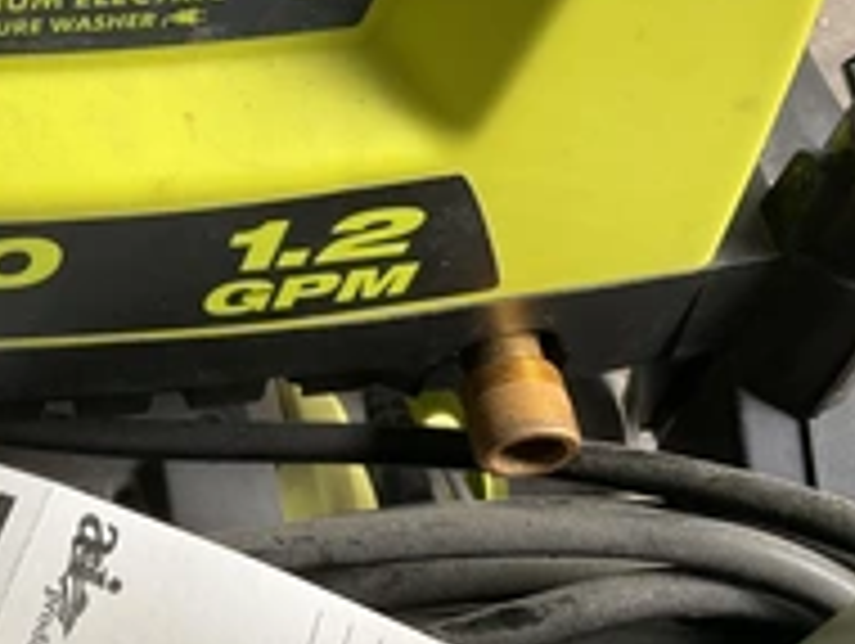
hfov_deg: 30.2
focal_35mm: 61
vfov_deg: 23.3
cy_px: 32
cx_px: 76
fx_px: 1509
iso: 64
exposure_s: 1/122
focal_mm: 3
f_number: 1.8
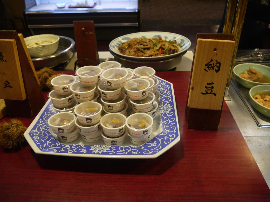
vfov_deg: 49.7
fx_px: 218
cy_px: 101
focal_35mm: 28
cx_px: 135
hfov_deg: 63.4
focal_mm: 14
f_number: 3.5
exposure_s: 1/125
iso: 500
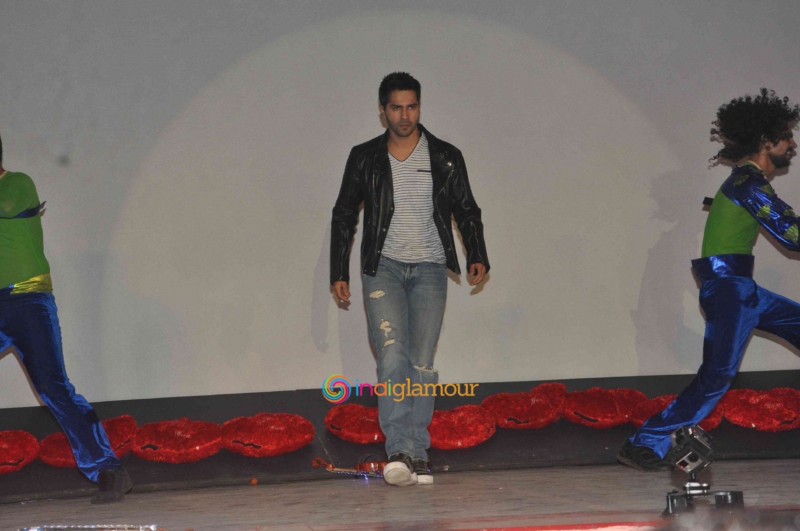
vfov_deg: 17.5
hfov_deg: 26.0
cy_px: 266
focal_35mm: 78
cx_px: 400
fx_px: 1731
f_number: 10
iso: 1000
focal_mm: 52
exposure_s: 1/200
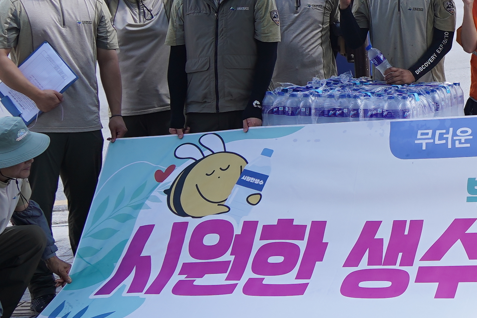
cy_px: 6
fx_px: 1616
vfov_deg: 11.1
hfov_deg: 15.8
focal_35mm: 122
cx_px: 657
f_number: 3.5
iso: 100
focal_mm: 28
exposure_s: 1/250
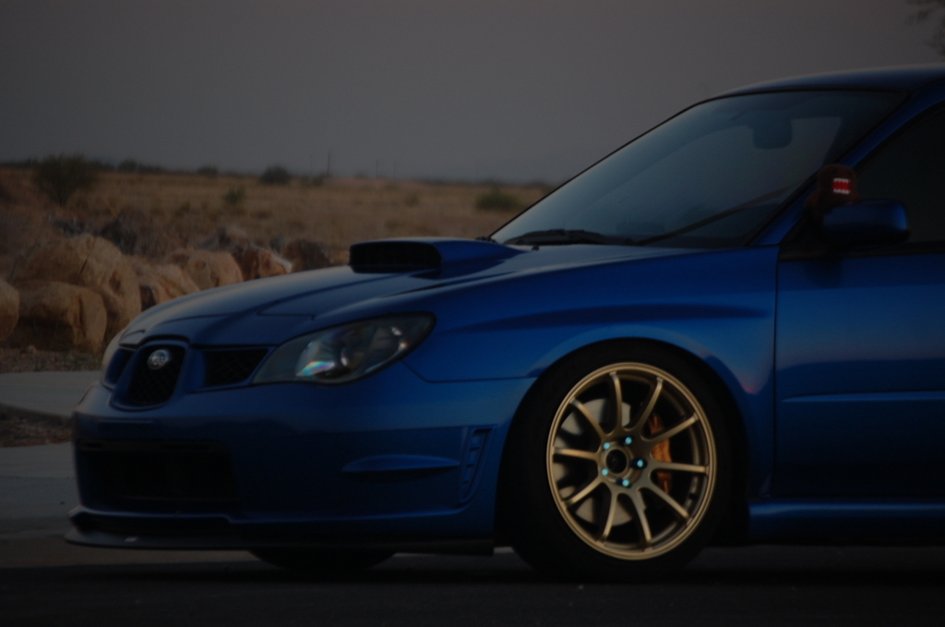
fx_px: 7272
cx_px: 472
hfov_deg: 7.4
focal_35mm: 278
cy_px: 314
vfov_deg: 4.9
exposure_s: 1/25
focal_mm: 185
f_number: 5.6
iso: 200
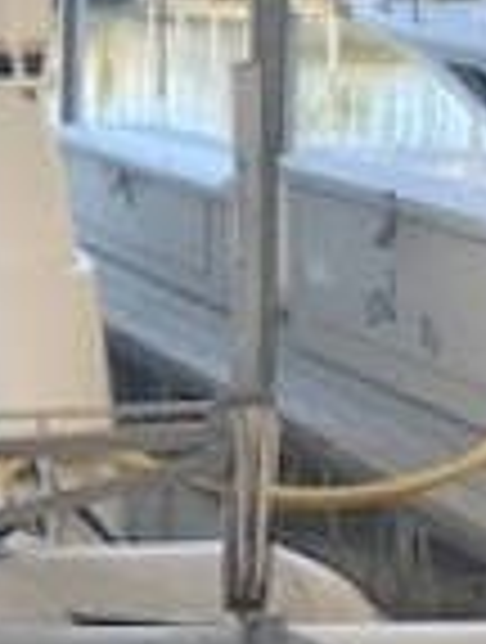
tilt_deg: -6.3
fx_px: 2702
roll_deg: +1.7
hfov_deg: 9.2
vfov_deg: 13.6
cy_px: 221
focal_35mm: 145
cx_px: -684
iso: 25
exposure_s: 1/132
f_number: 1.8
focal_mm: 4.25
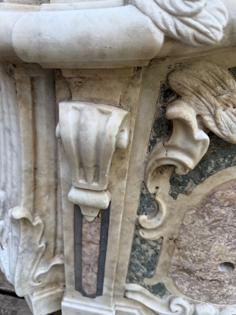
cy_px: 158
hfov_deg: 56.8
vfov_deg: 71.6
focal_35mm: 24
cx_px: 118
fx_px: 218
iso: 80
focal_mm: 6.76
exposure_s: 1/547
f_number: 1.78
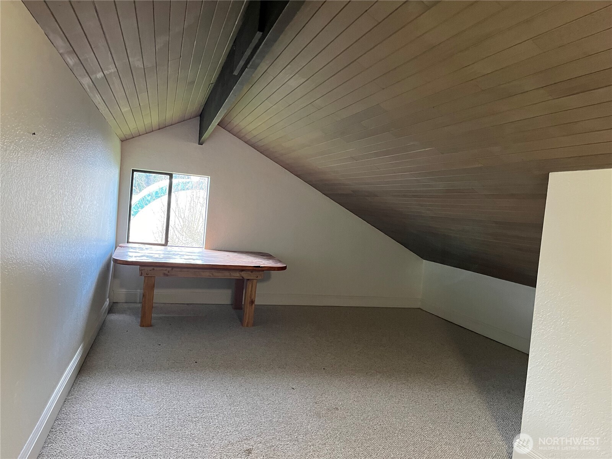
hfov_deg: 67.3
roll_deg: -4.8
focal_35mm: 26
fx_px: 460
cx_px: 306
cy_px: 230
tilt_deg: -1.9
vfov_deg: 53.1
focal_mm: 5.1
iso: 500
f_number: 1.6
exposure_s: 1/60
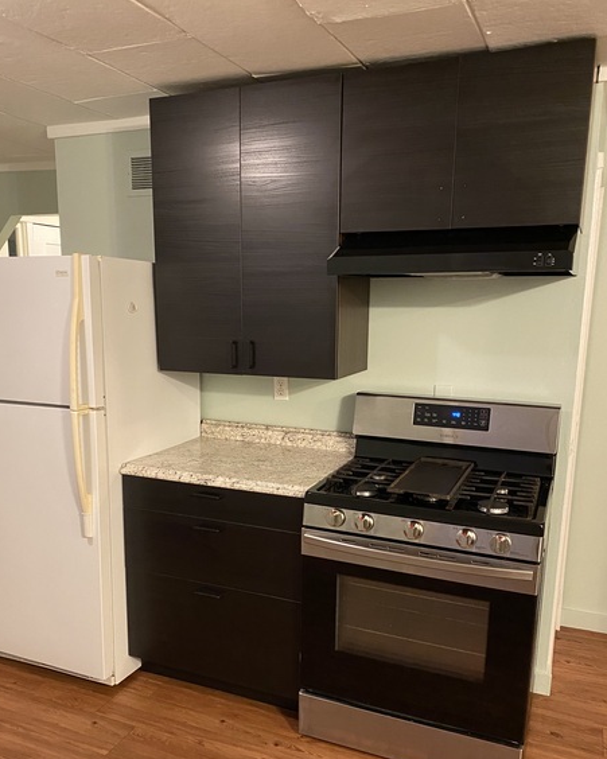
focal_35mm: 30
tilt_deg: -10.3
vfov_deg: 58.4
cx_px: 276
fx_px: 674
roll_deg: -0.1
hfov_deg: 48.4
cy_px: 446
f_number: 1.8
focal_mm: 4.25
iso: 500
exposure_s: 1/30
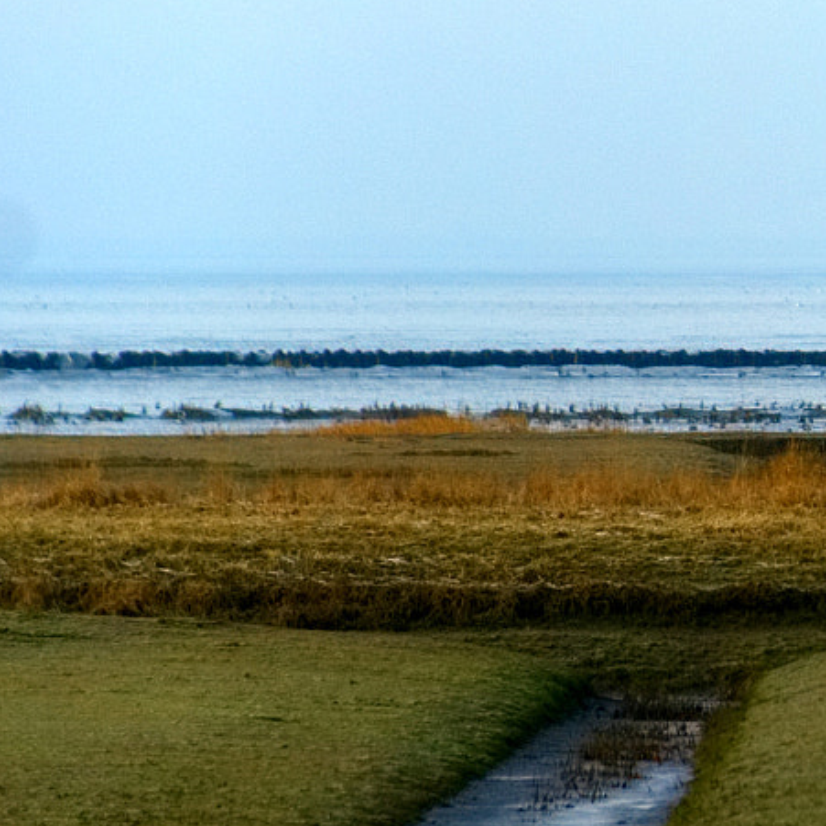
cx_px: 1355
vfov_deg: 3.2
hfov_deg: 3.2
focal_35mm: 543
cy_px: 422
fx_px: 14659
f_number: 5.6
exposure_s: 1/320
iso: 100
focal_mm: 120
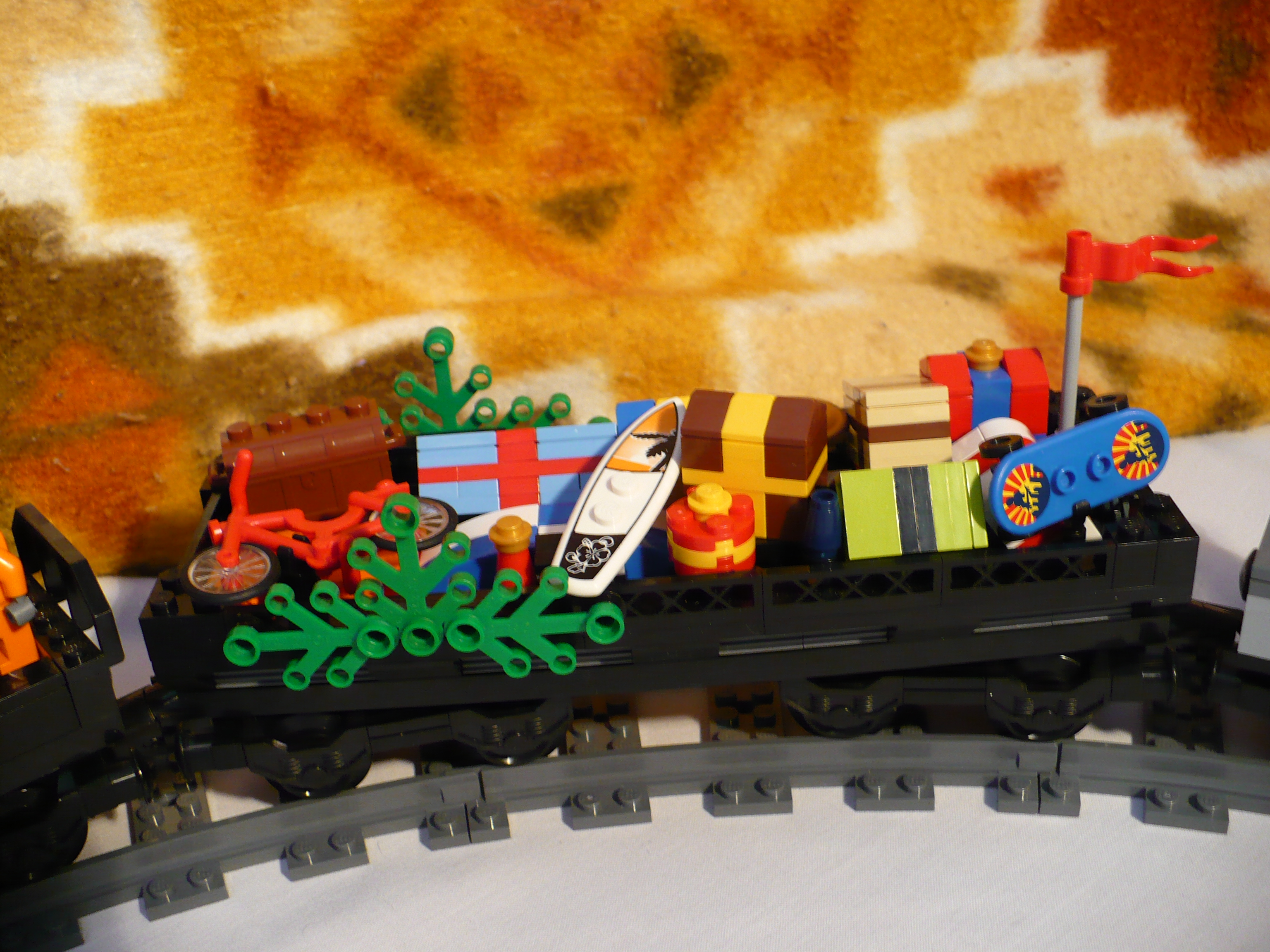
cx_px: 635
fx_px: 1357
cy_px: 476
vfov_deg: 38.7
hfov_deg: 50.1
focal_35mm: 37
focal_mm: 6.1
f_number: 2.8
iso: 200
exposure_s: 1/20
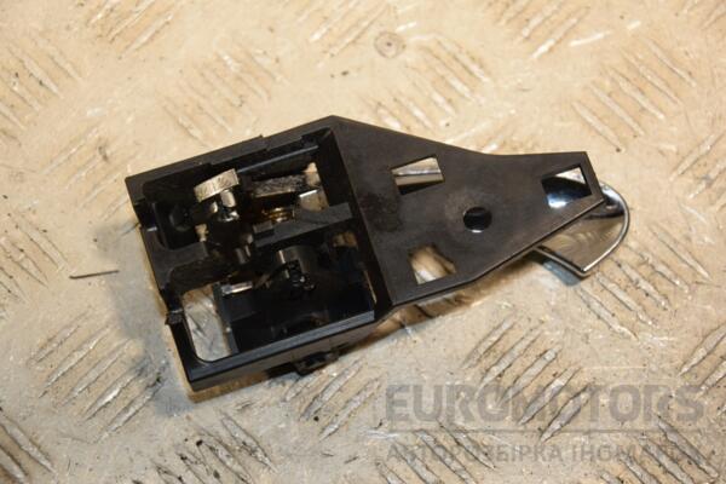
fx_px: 1996
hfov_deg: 20.6
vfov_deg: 13.8
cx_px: 363
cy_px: 242
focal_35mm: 99
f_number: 5.6
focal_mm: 66
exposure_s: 1/200
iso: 800
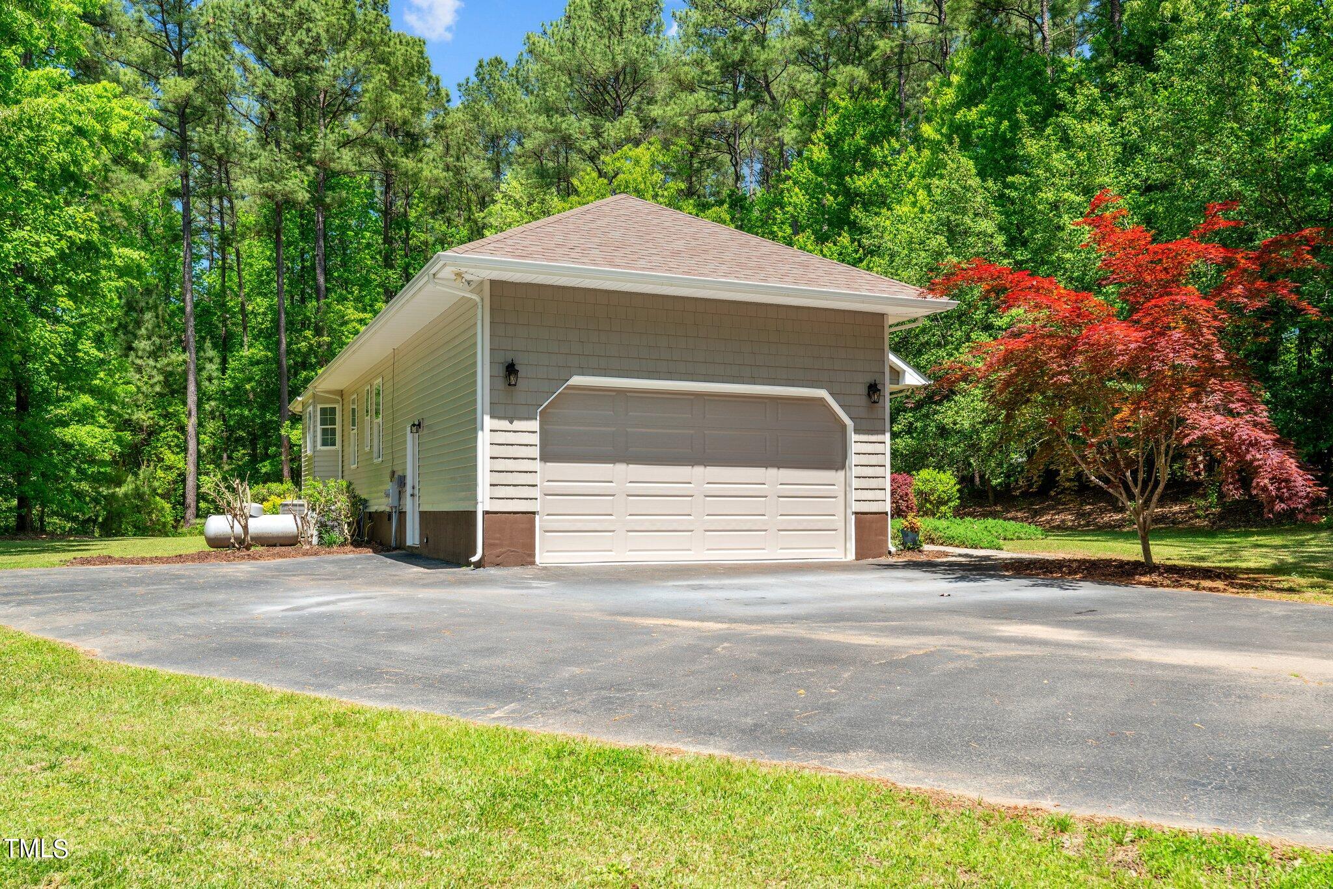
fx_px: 1092
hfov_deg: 62.8
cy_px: 444
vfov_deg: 44.3
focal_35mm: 30
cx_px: 666
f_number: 8
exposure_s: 1/160
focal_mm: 29.5
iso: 320
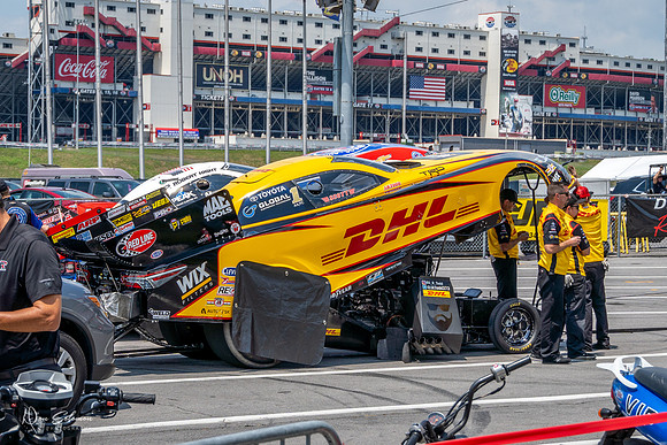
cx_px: 314
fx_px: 1897
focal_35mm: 102
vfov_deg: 13.4
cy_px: 235
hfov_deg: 19.9
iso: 100
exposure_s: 1/640
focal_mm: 46
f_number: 5.6
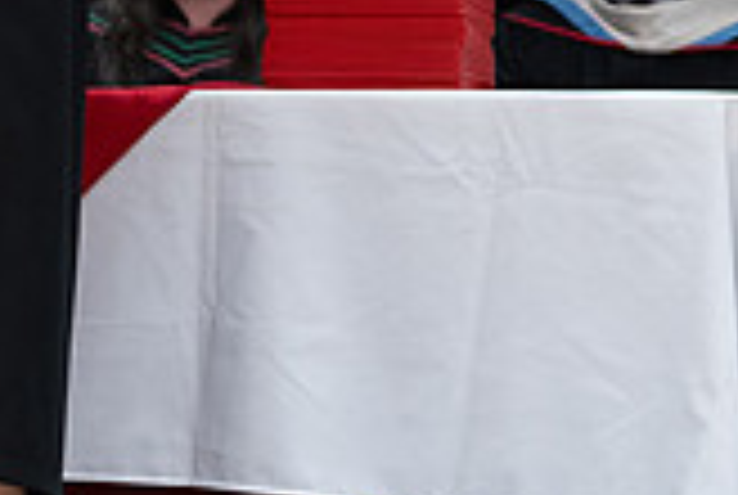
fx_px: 8092
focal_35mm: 394
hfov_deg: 5.1
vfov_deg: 3.5
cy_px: 0
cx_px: -622
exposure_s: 1/200
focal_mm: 85
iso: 1000
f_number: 2.8
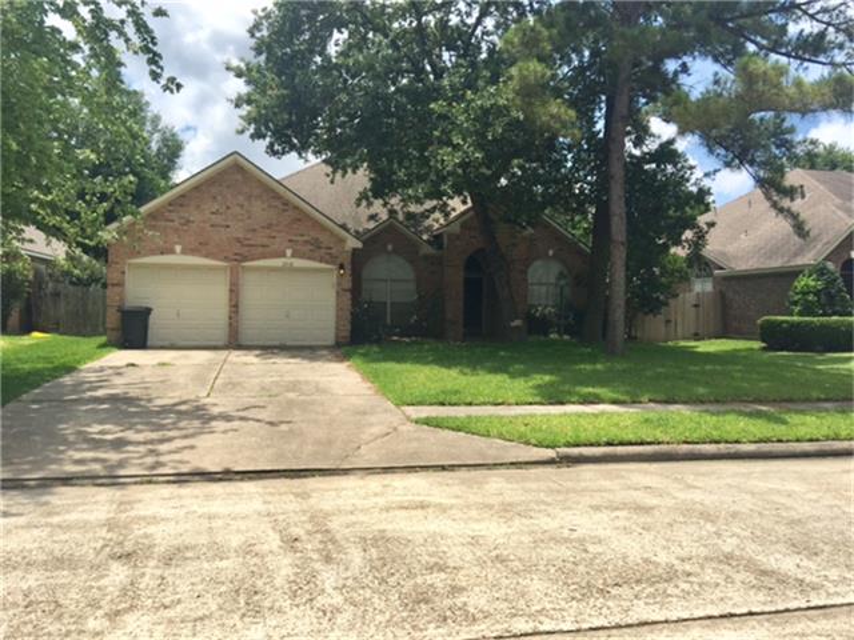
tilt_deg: -0.7
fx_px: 715
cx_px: 427
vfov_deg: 48.2
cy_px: 320
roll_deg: -1.7
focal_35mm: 29
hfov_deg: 61.7
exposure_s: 1/2198
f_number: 2.2
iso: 32
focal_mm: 4.15
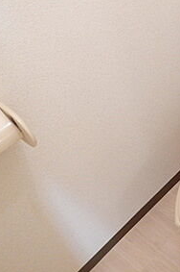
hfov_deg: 22.9
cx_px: 228
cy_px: 107
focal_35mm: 53
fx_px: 398
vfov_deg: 37.4
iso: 400
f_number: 2.8
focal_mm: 4.3
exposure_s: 1/20
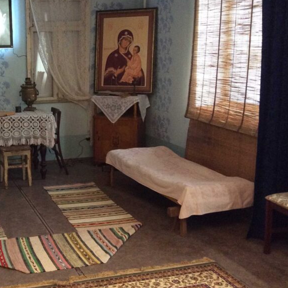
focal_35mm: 50
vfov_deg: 34.0
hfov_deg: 32.6
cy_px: 121
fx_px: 471
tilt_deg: -9.0
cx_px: 37
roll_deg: +0.9
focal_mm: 3.3
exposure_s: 1/25
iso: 250
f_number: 2.4
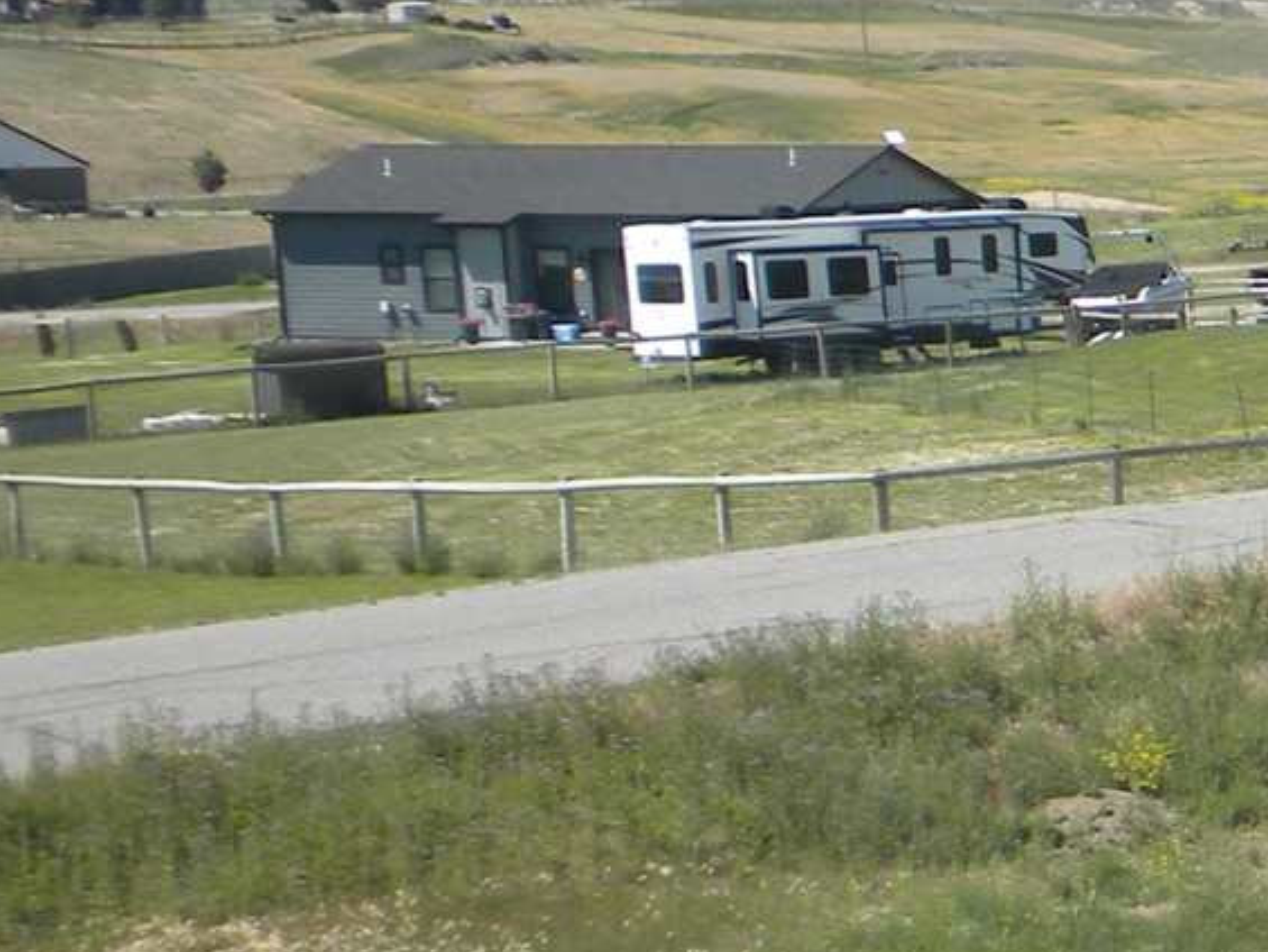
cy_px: 1040
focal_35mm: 134
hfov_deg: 13.3
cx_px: 2244
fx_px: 4910
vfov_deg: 10.9
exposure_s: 1/406
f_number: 3.5
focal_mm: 6.6
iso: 64
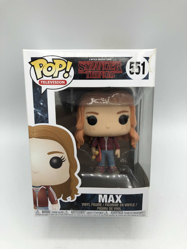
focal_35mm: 28
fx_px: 202
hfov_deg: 49.7
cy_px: 124
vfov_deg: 63.4
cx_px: 94
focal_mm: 4
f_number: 1.8
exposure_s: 1/414
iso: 20
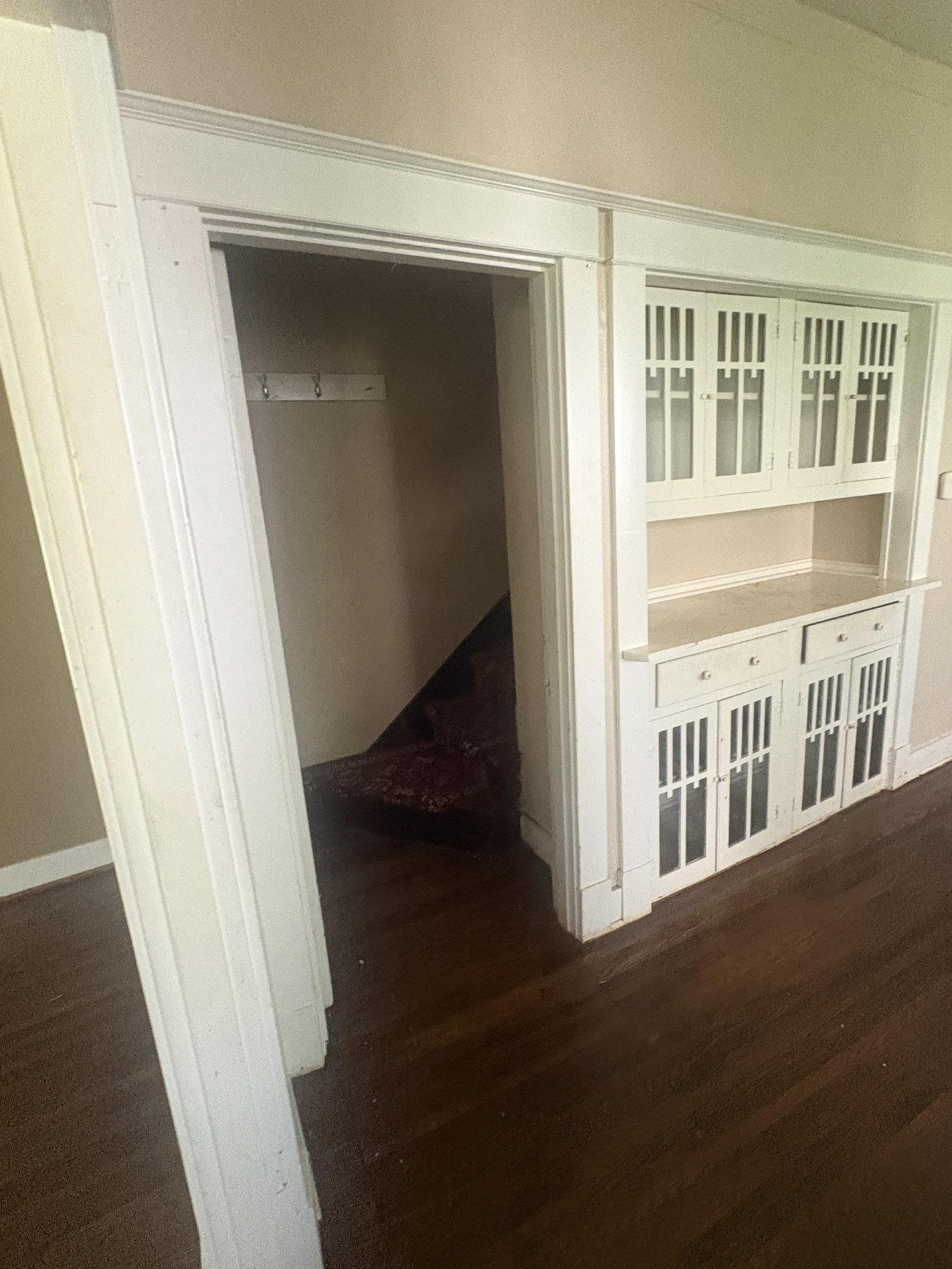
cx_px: 508
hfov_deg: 74.6
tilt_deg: -14.3
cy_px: 613
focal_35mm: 17
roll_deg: +2.3
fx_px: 623
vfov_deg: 91.0
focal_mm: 2.22
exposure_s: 1/42
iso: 800
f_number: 2.2
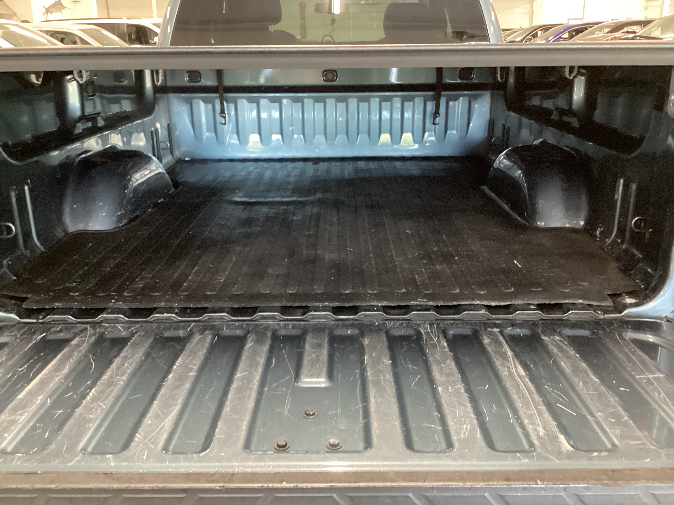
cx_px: 337
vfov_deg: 45.4
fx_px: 604
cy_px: 252
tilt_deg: -20.7
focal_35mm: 31
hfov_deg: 58.4
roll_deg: +0.6
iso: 640
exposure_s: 1/25
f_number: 2.4
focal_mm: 3.3
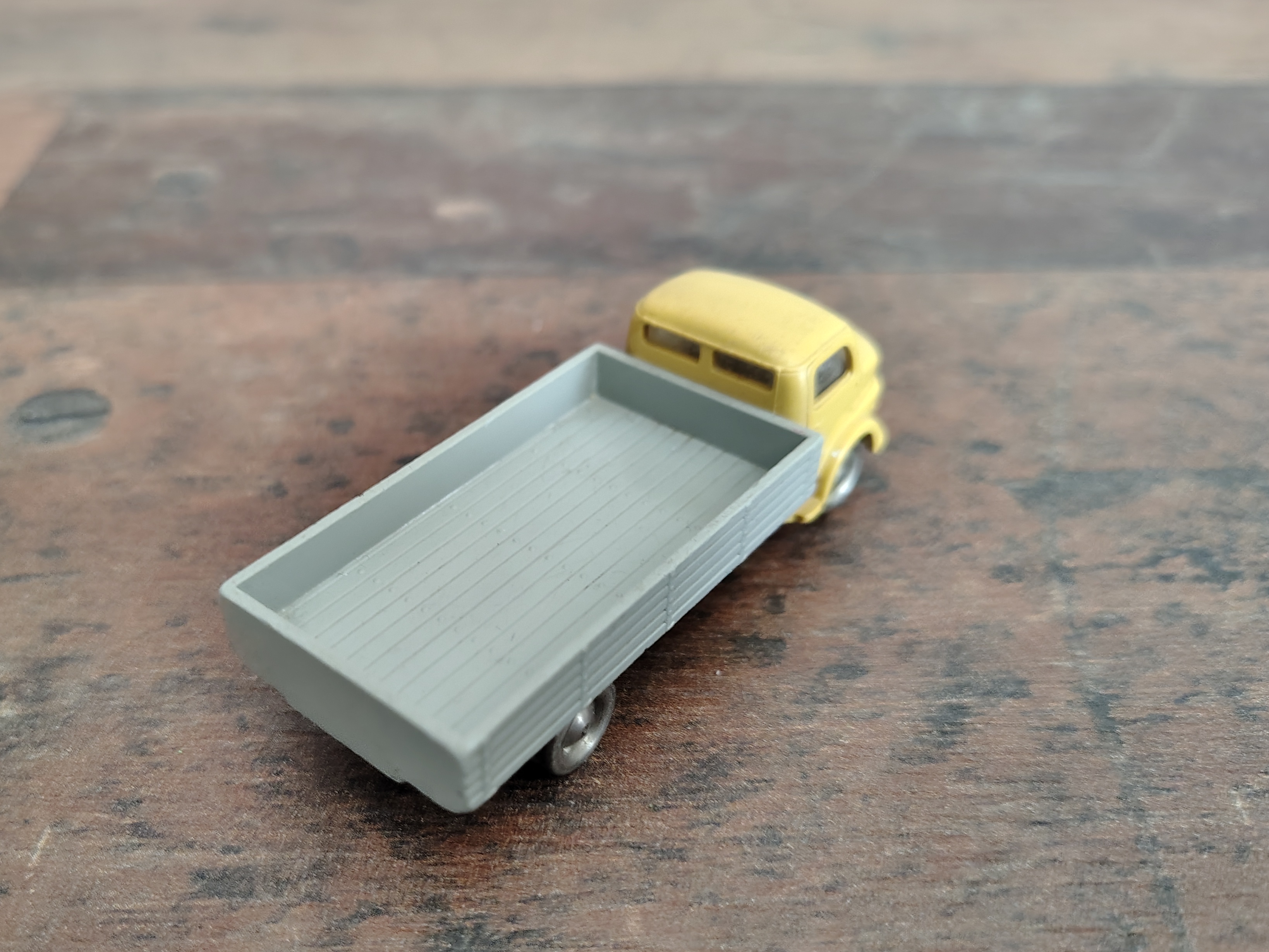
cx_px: 502
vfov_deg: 46.7
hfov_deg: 59.4
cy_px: 524
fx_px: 1100
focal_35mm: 30
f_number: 1.8
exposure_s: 1/100
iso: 888
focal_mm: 5.56
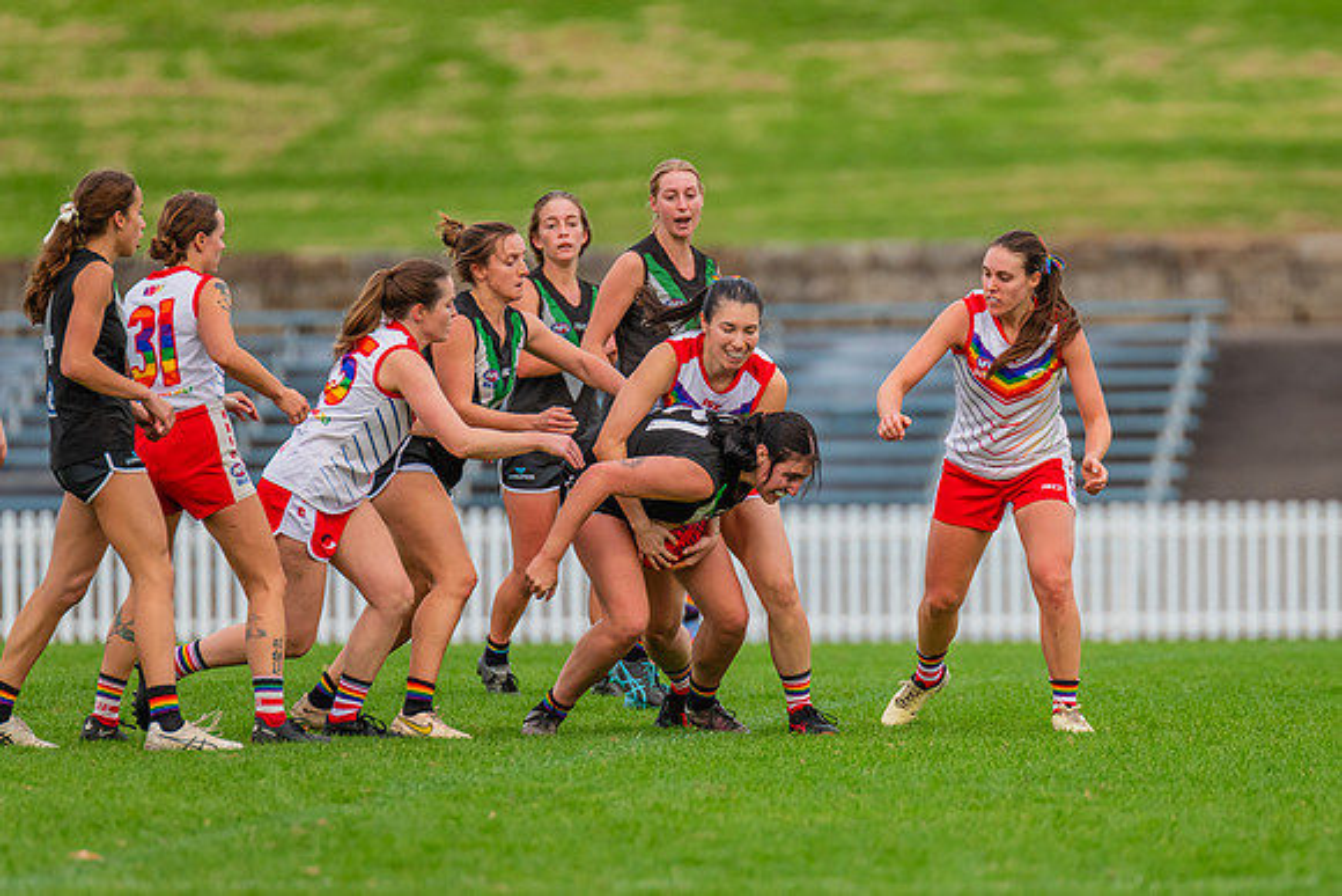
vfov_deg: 2.7
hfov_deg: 4.0
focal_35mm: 519
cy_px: 417
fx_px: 19344
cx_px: 827
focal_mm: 420
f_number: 5
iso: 800
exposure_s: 1/1000
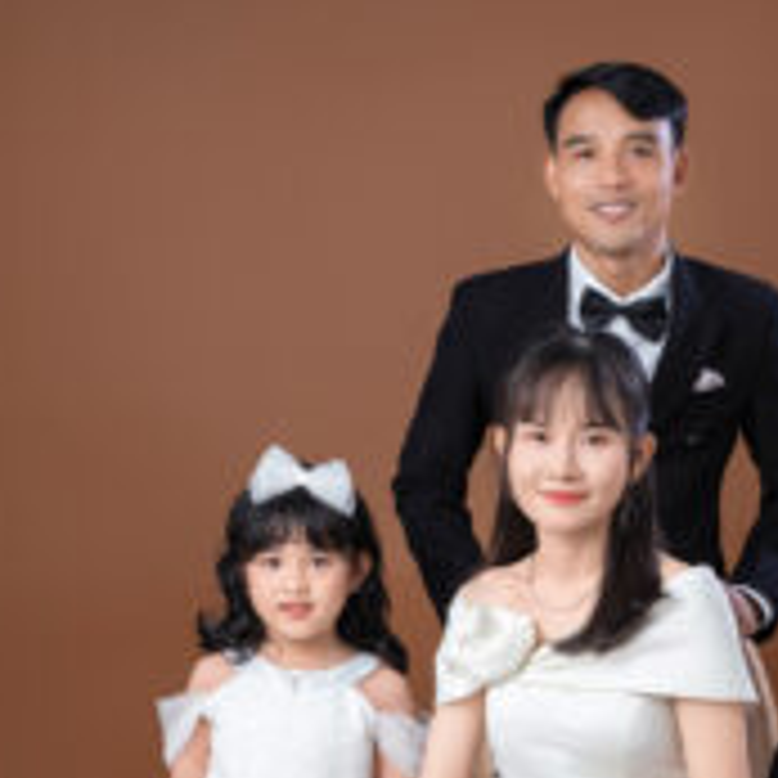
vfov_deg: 16.3
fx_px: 2644
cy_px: 814
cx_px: 569
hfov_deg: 16.7
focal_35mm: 104
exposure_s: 1/180
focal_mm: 35
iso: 500
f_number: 5
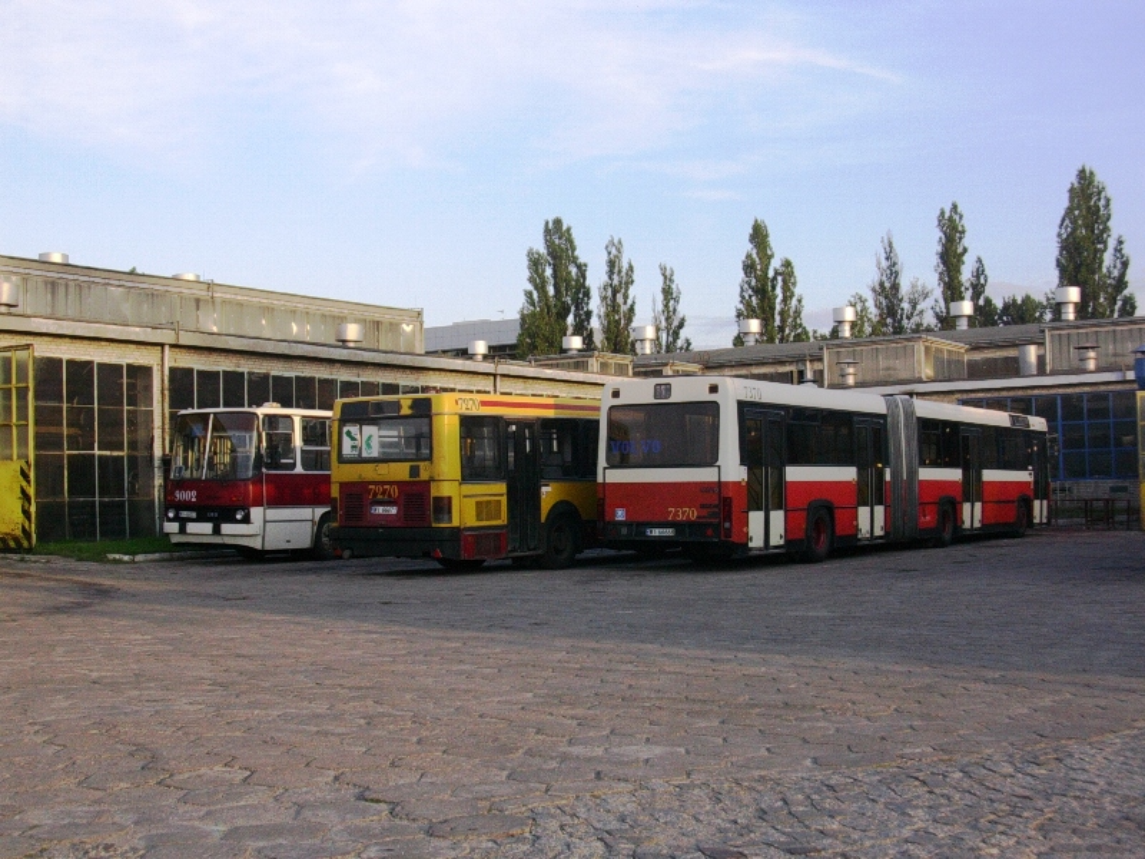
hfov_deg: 42.1
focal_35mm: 45
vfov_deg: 32.2
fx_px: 1488
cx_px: 572
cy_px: 430
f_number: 2.9
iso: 70
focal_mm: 6.7
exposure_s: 1/352
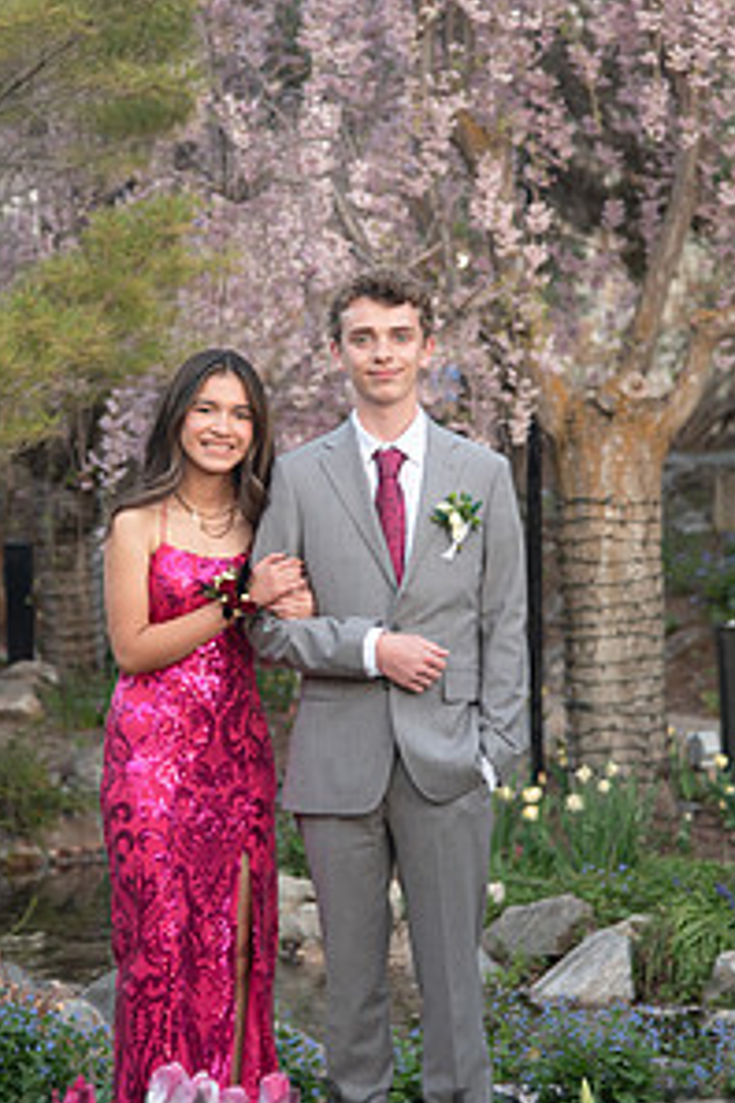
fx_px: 3950
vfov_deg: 15.9
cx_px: 327
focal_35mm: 129
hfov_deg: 10.6
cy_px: 553
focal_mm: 85
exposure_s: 1/125
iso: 800
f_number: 4
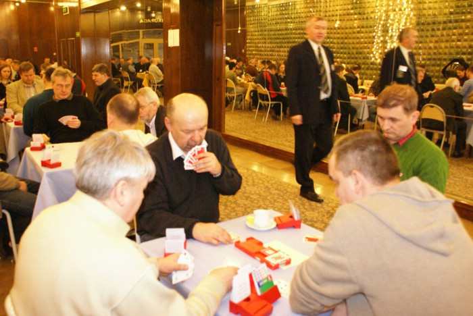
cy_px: 158
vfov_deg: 43.7
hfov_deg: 61.9
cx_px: 236
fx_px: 394
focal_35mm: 30
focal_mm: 20
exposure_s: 1/25
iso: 1600
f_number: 4
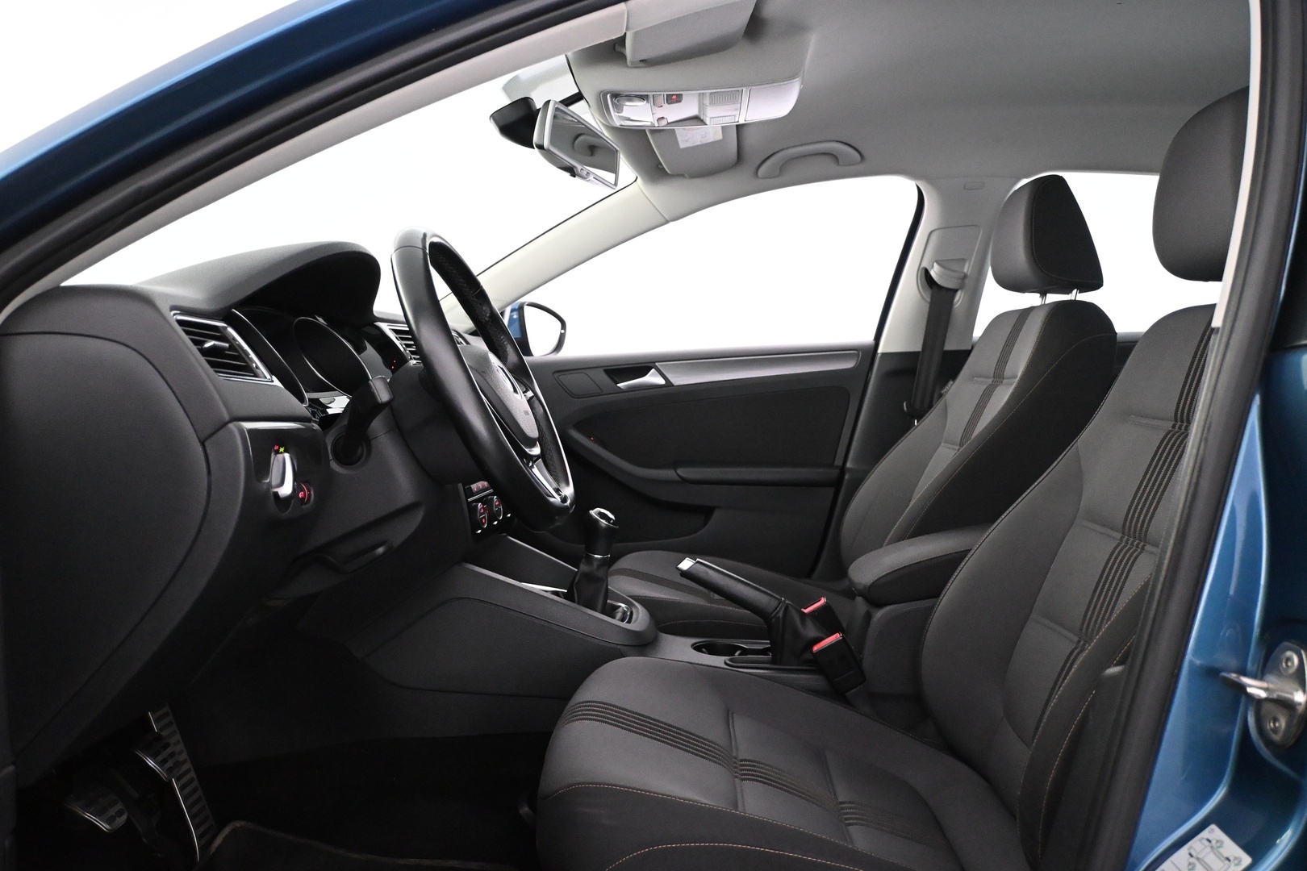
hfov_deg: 64.6
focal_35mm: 28
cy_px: 436
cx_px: 654
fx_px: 1035
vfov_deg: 45.7
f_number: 3.8
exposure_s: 1/60
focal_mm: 19
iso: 4500
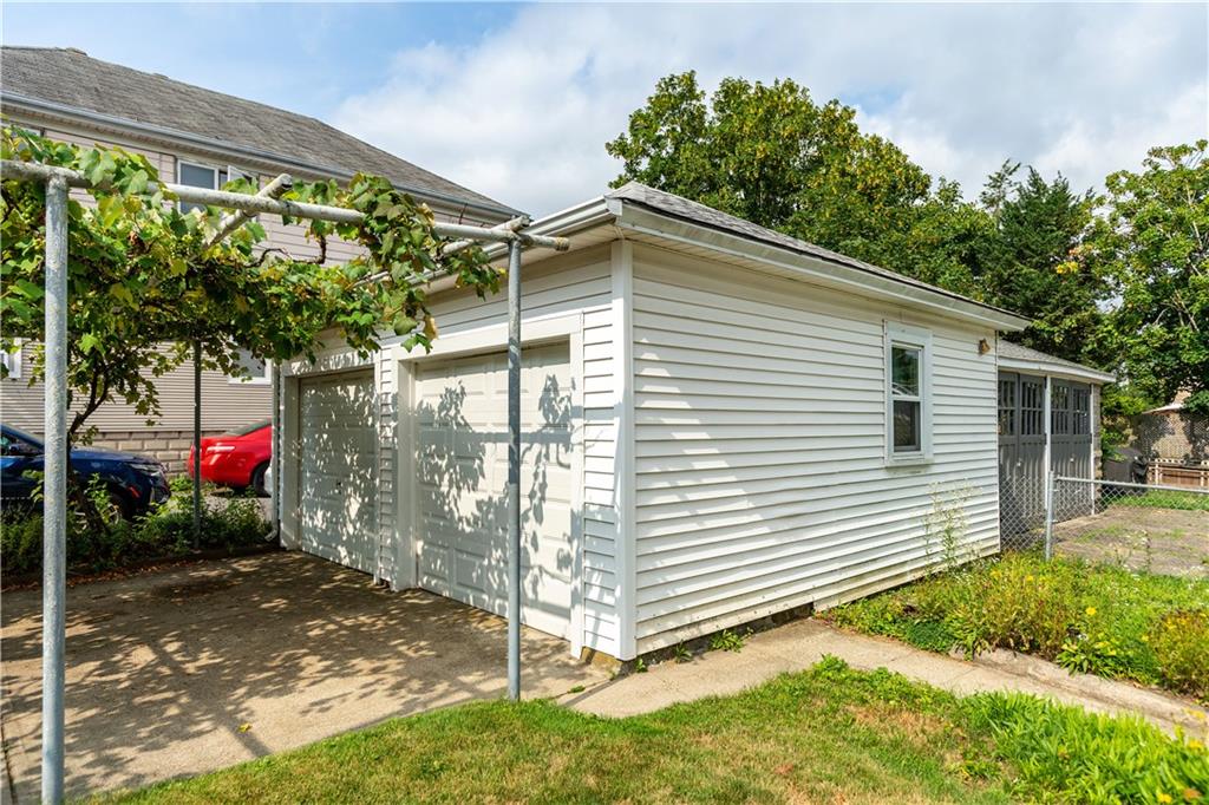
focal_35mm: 22
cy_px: 402
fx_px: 739
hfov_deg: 78.6
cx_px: 604
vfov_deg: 57.2
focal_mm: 22
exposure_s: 1/320
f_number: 6.3
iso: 100
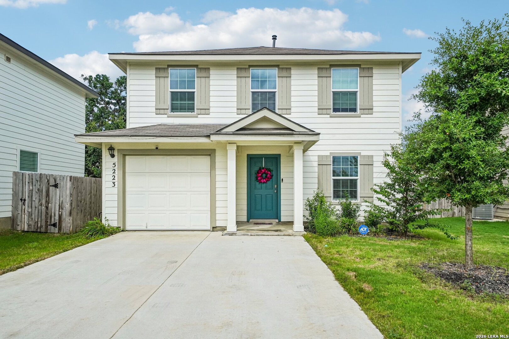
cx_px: 254
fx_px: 311
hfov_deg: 78.6
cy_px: 170
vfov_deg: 57.2
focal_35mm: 22
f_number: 10
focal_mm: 22
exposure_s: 1/2000
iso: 800
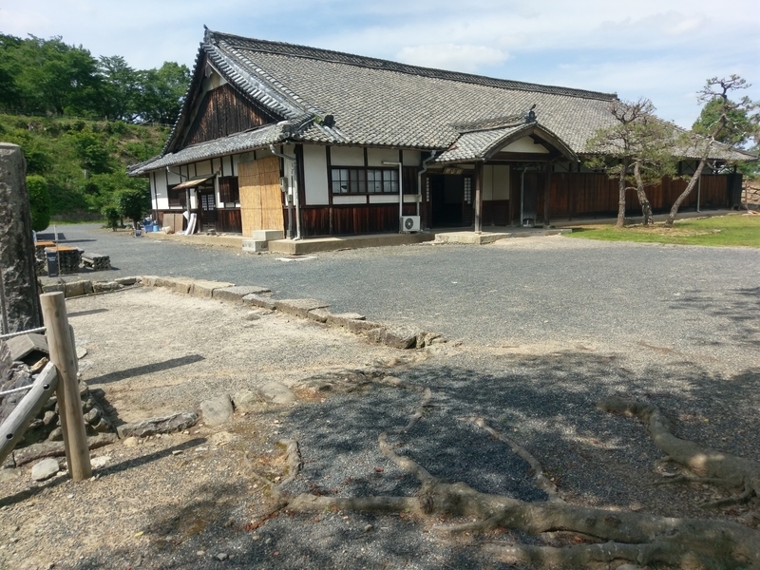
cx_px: 380
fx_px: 571
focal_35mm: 26
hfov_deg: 67.3
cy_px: 285
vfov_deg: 53.1
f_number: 1.8
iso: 100
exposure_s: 1/2462
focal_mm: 4.58
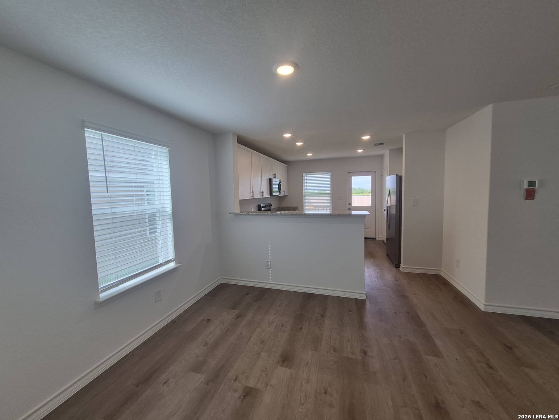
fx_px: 210
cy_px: 210
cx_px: 280
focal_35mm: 13
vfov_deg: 89.9
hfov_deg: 106.2
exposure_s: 1/120
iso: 64
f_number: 2.2
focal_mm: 1.74
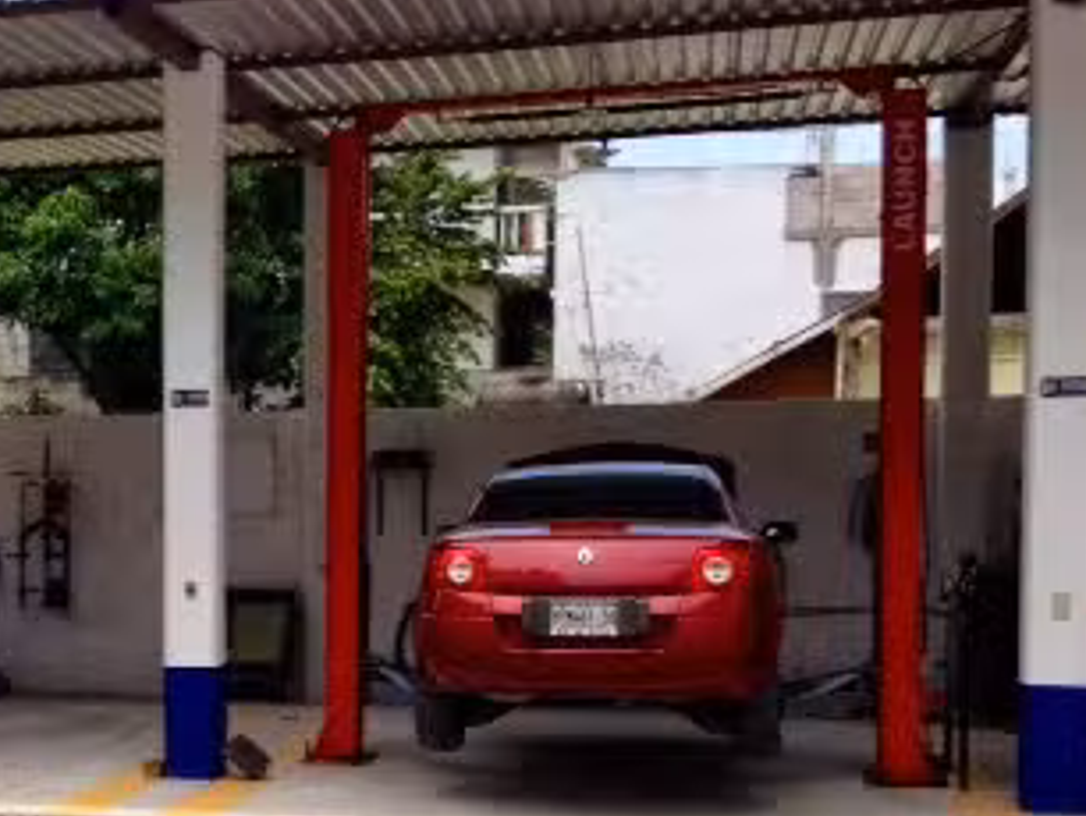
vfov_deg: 21.2
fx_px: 2166
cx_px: -18
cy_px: 592
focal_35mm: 69
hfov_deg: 26.5
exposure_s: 1/1022
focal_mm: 4.12
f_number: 2.4
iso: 50
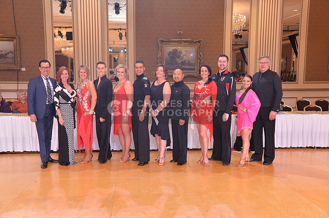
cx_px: 164
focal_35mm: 38
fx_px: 347
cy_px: 109
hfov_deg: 50.8
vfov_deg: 35.0
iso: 3200
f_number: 5.6
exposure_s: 1/250
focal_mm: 38
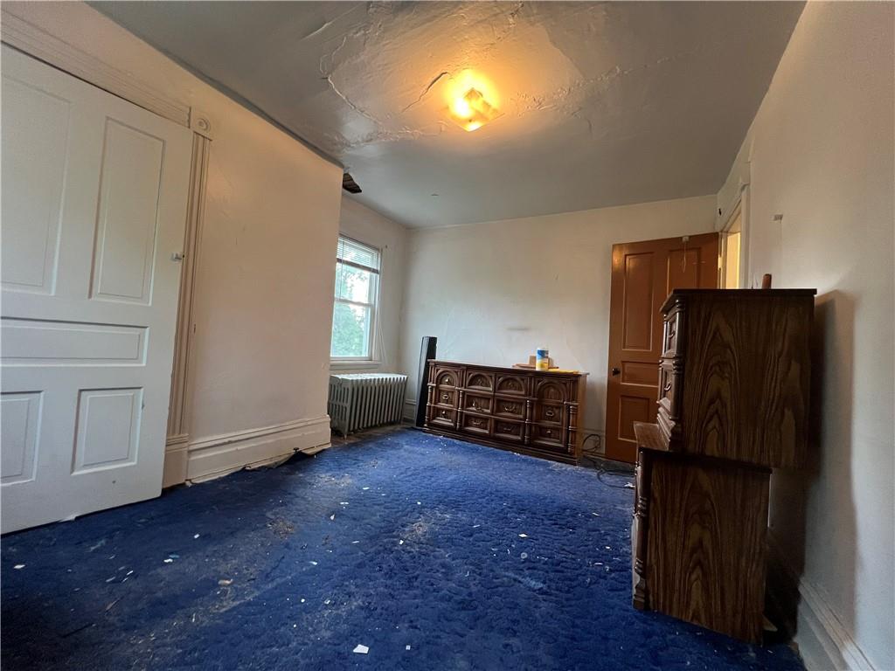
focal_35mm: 13
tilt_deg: +0.3
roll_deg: -4.0
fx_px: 336
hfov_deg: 106.2
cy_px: 336
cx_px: 448
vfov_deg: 89.9
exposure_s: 1/60
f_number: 1.8
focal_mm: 1.57
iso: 320
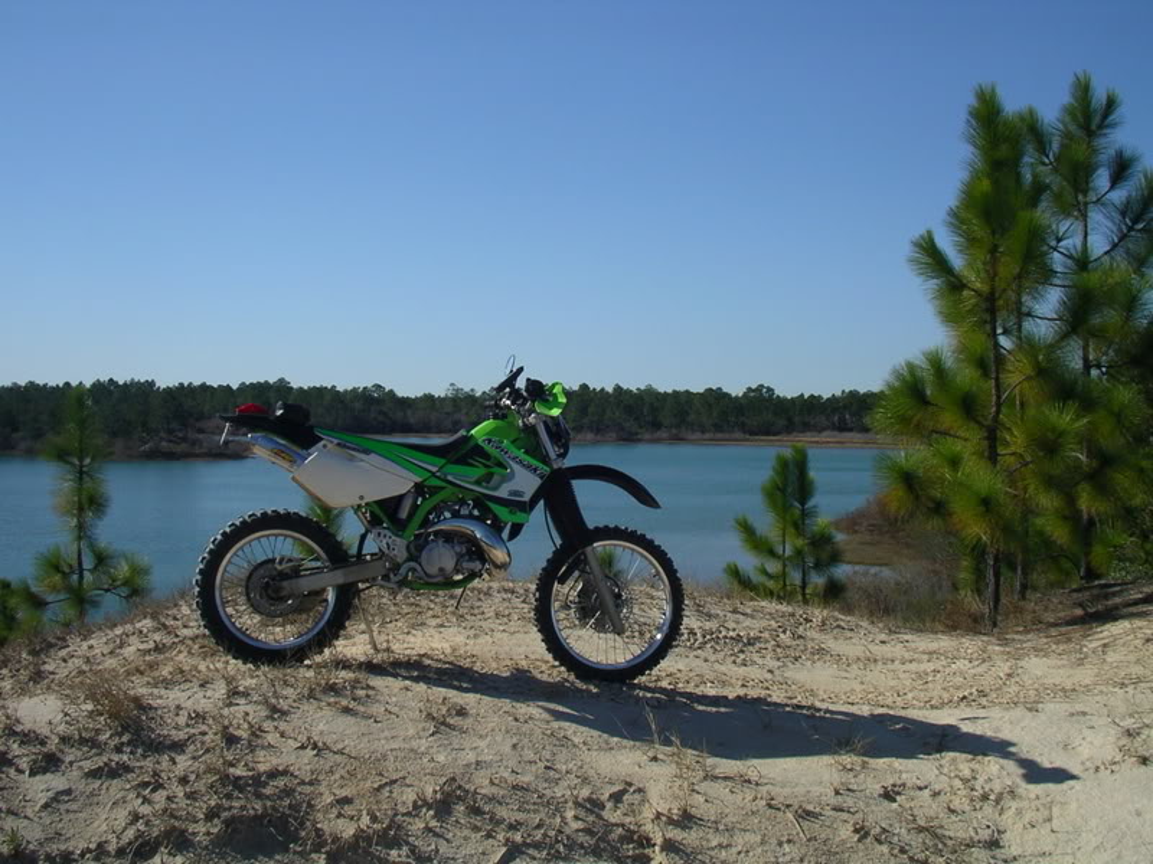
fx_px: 1232
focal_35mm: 37
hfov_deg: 50.1
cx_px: 576
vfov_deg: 38.7
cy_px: 432
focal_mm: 5.7
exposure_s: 1/250
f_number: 6.9
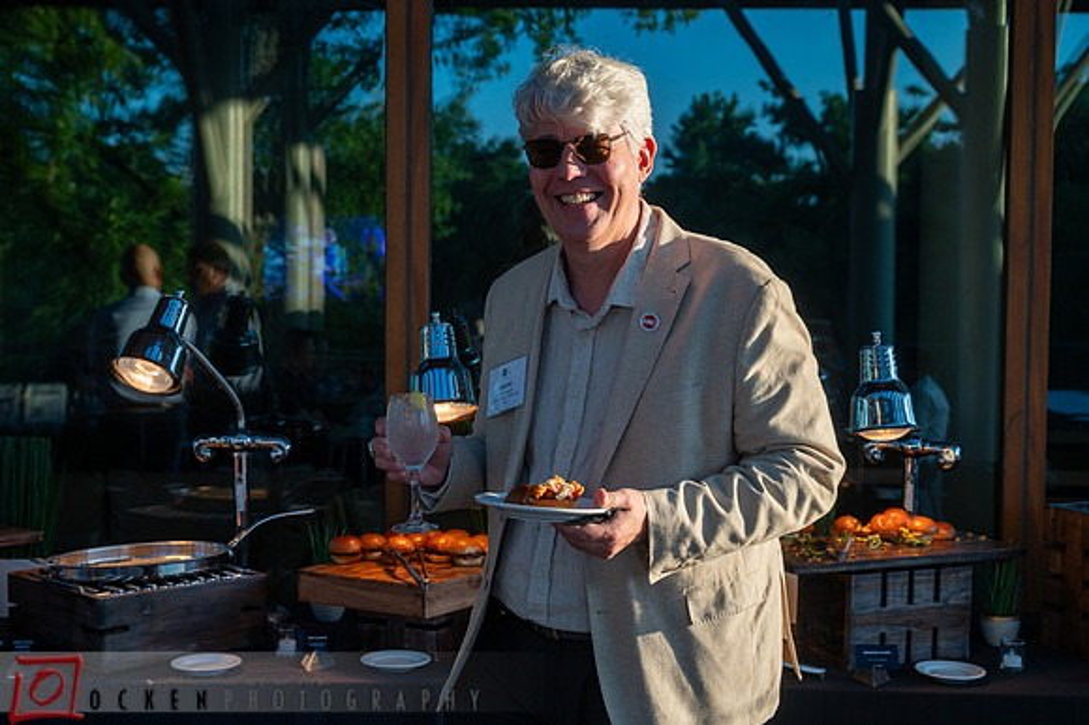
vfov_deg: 26.3
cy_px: 387
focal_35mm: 51
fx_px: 1549
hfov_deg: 38.7
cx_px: 546
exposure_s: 1/640
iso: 400
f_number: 5
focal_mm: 45
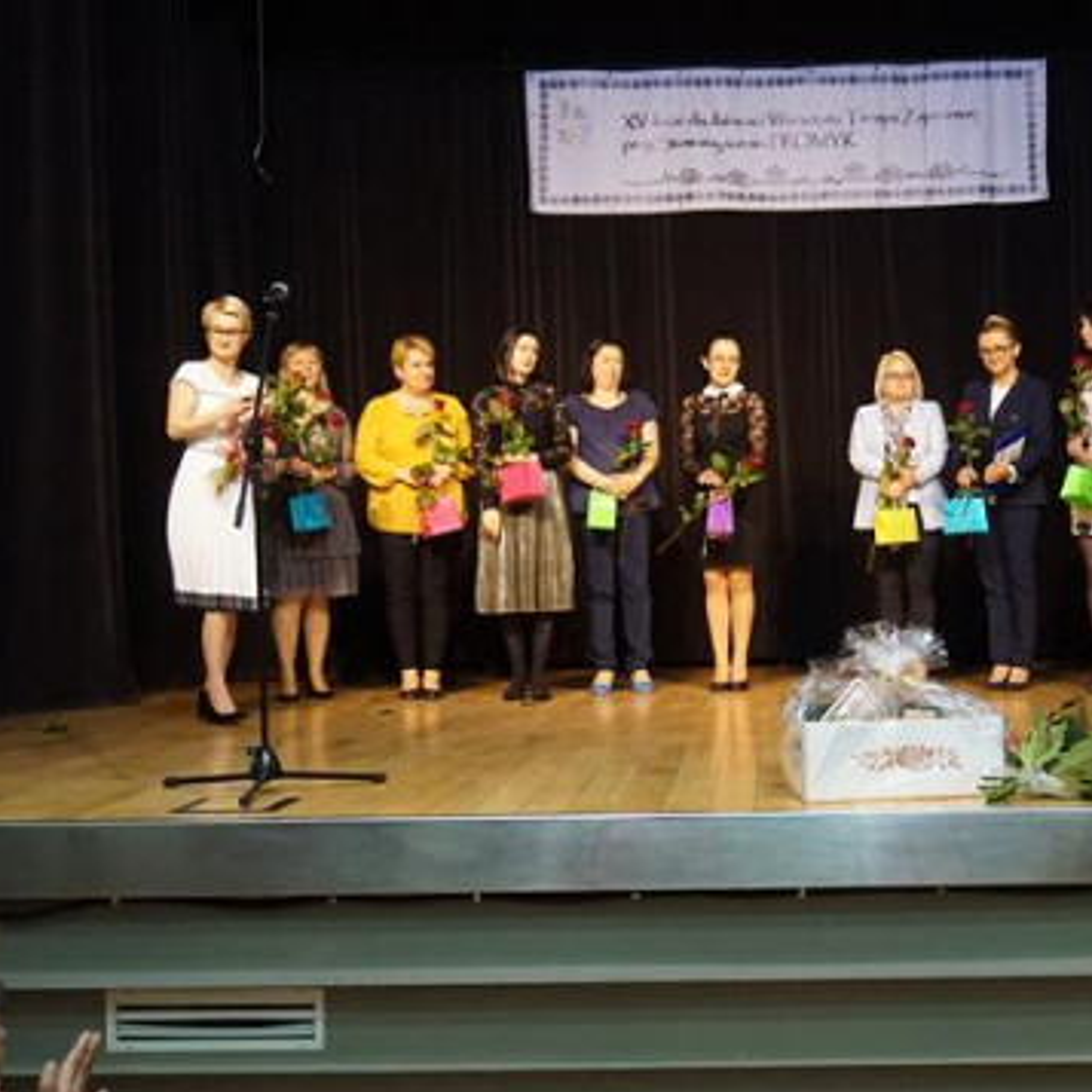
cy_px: 557
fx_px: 1820
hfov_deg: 33.0
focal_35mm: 51
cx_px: 762
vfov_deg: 33.4
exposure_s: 1/160
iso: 3200
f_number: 4.5
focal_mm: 26
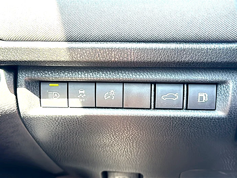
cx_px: 118
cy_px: 89
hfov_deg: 39.7
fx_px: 329
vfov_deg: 30.3
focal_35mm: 48
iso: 80
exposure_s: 1/63
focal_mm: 6.86
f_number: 1.78
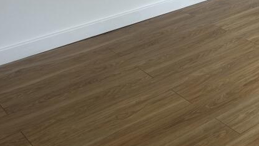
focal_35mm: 70
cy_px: -76
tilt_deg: -11.0
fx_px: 481
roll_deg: +1.0
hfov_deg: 27.4
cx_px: 289
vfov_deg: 15.8
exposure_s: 1/247
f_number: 1.5
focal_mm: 5.7
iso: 40
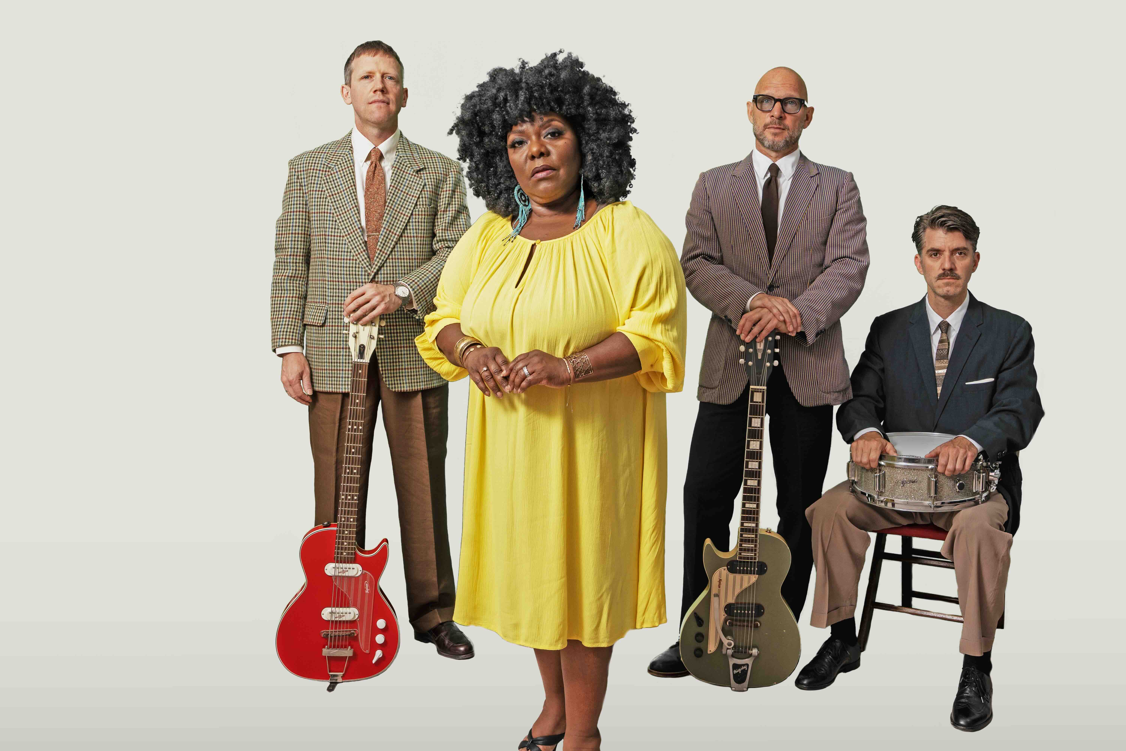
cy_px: 417
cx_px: 654
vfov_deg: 46.3
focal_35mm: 28
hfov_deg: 65.1
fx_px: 876
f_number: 8
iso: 200
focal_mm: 24
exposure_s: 1/125
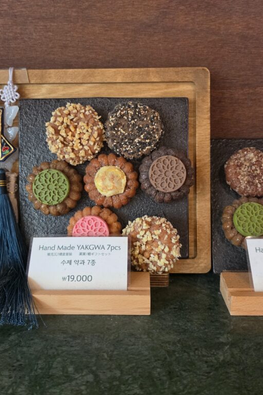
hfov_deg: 41.1
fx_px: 351
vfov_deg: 58.7
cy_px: 197
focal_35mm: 32
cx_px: 132
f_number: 1.4
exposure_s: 1/120
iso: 800
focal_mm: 6.5
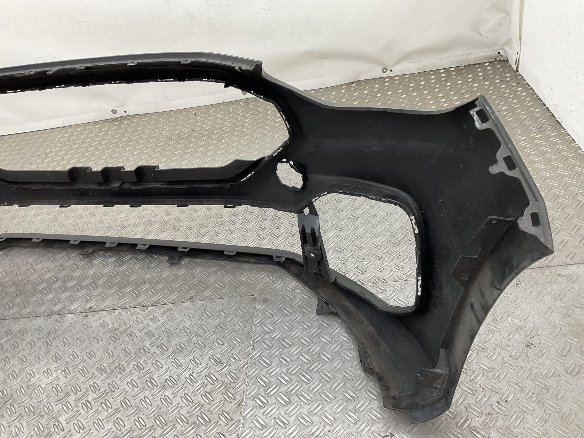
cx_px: 292
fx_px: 489
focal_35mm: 29
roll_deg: +12.9
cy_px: 219
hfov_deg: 61.7
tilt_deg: -36.4
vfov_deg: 48.2
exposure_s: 1/100
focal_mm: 3
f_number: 1.8
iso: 40
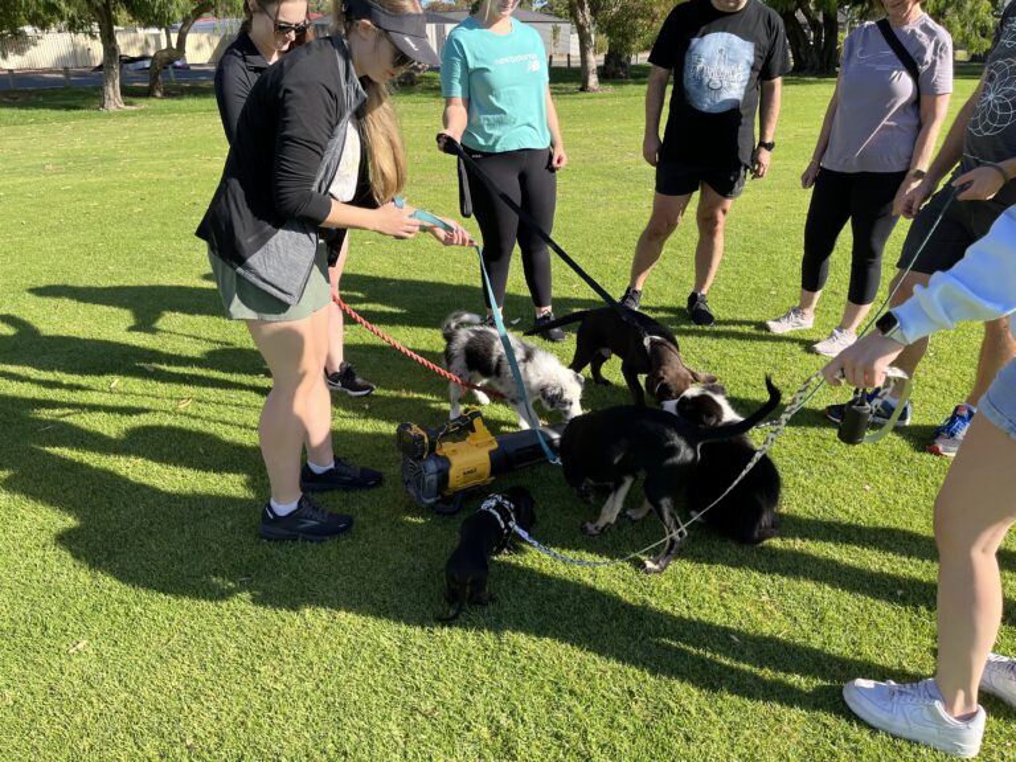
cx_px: 508
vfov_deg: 53.1
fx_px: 763
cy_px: 381
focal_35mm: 26
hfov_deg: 67.3
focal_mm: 5.1
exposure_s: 1/1266
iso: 50
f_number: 1.6
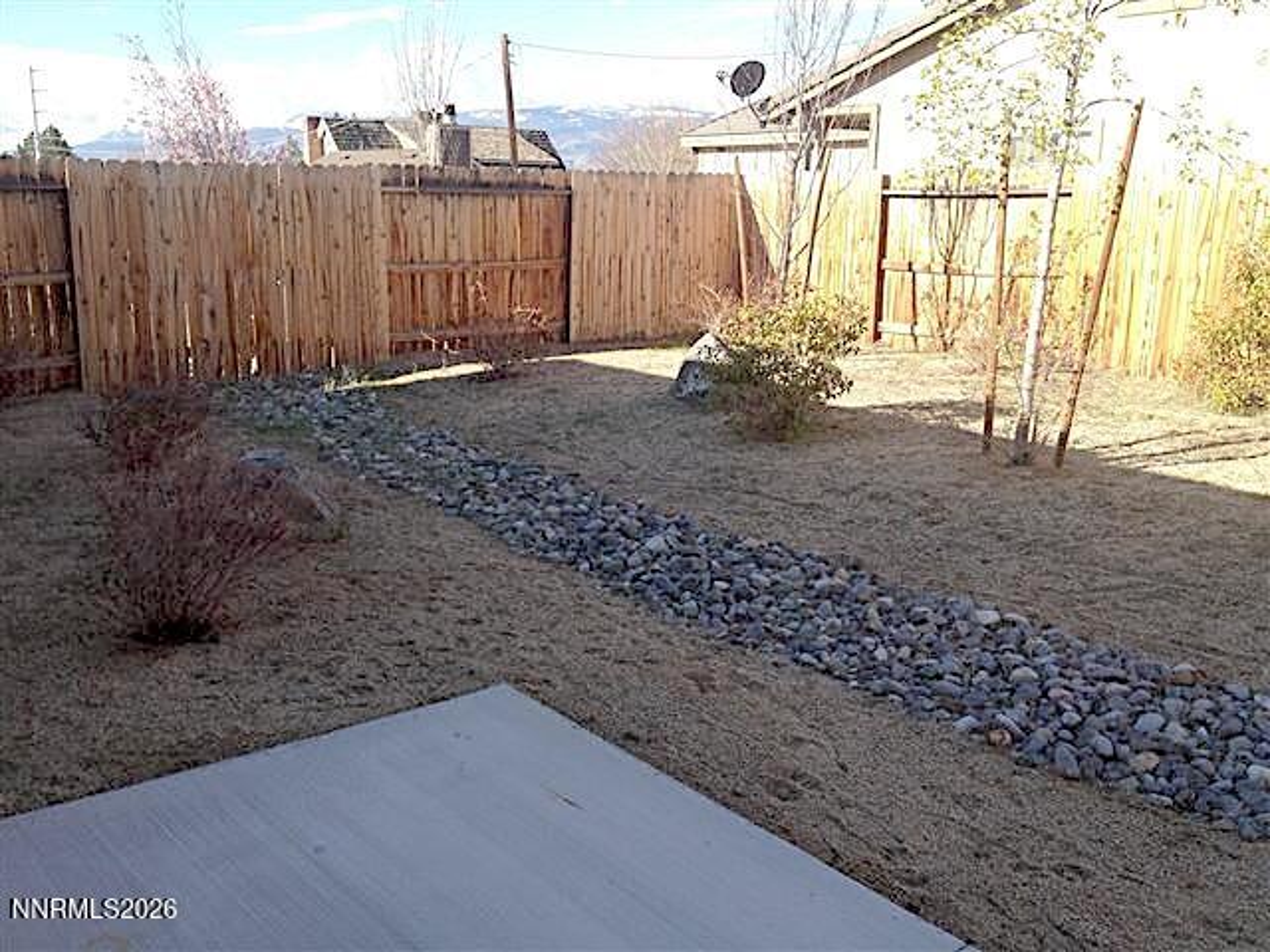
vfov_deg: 40.7
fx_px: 1284
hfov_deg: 52.6
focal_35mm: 35
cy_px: 476
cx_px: 635
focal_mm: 4.28
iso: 50
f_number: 2.4
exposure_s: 1/600
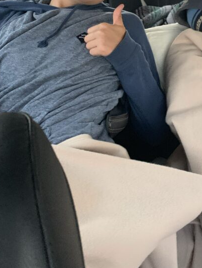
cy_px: 45
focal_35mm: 49
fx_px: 381
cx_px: 169
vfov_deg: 37.2
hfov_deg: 28.9
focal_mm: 4.25
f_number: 1.8
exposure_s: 1/30
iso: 640
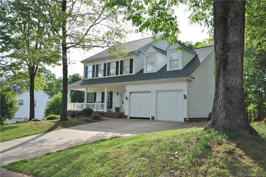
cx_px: 133
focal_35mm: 30
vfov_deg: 43.7
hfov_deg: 61.9
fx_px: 222
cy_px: 88
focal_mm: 20
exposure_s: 1/500
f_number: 5.6
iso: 220
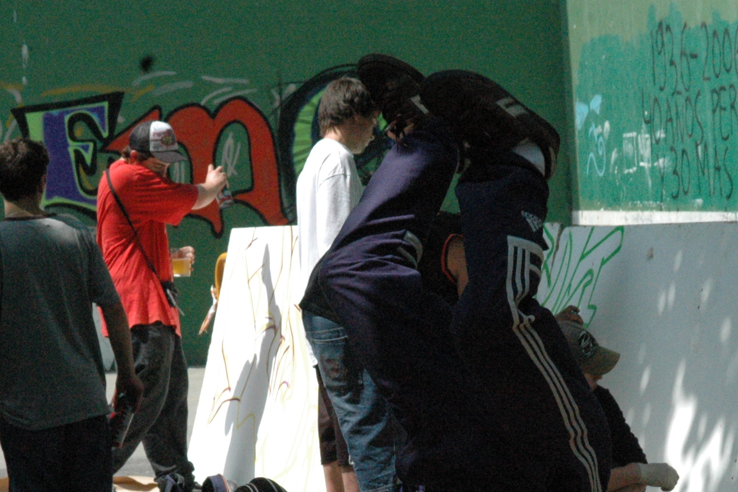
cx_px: 484
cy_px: 482
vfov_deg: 5.9
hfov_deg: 8.9
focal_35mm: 231
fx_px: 4736
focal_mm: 78
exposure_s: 1/800
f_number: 14
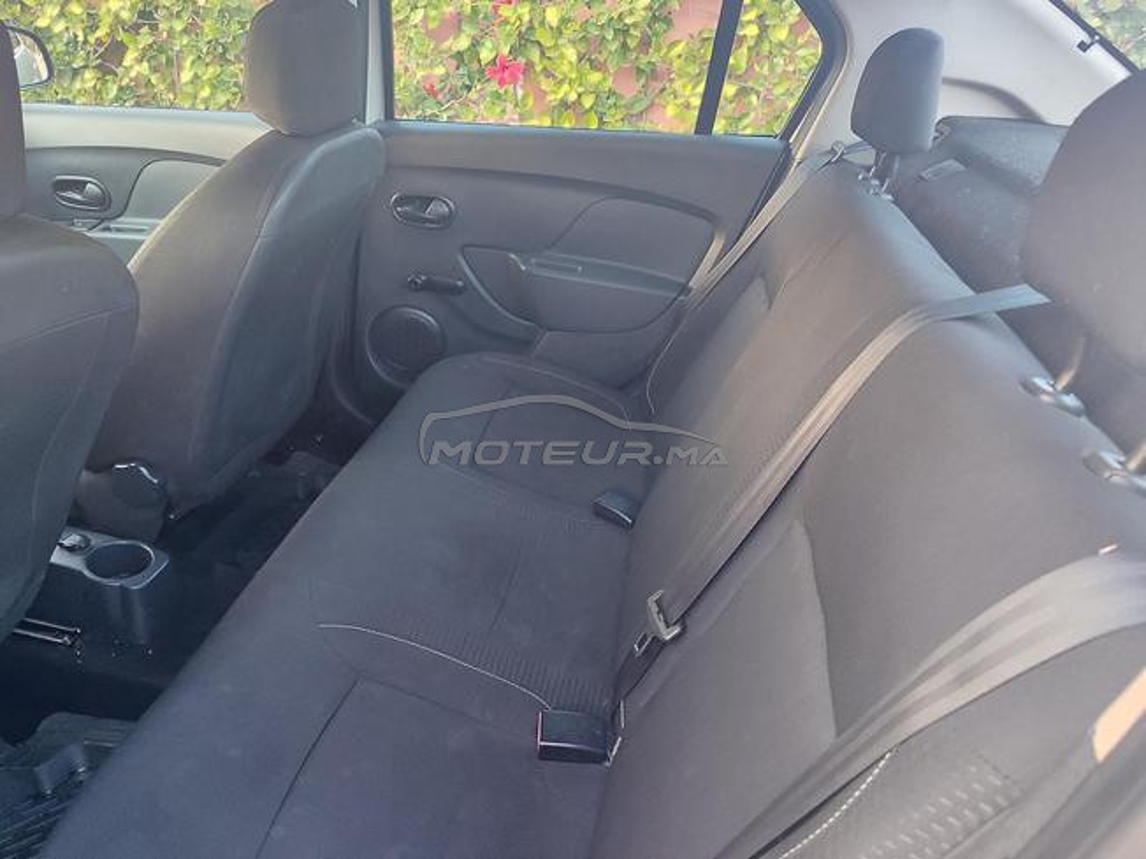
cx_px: 573
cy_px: 430
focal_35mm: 25
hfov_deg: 69.4
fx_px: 828
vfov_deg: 54.9
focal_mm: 5.95
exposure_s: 1/20
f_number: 1.89
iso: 358
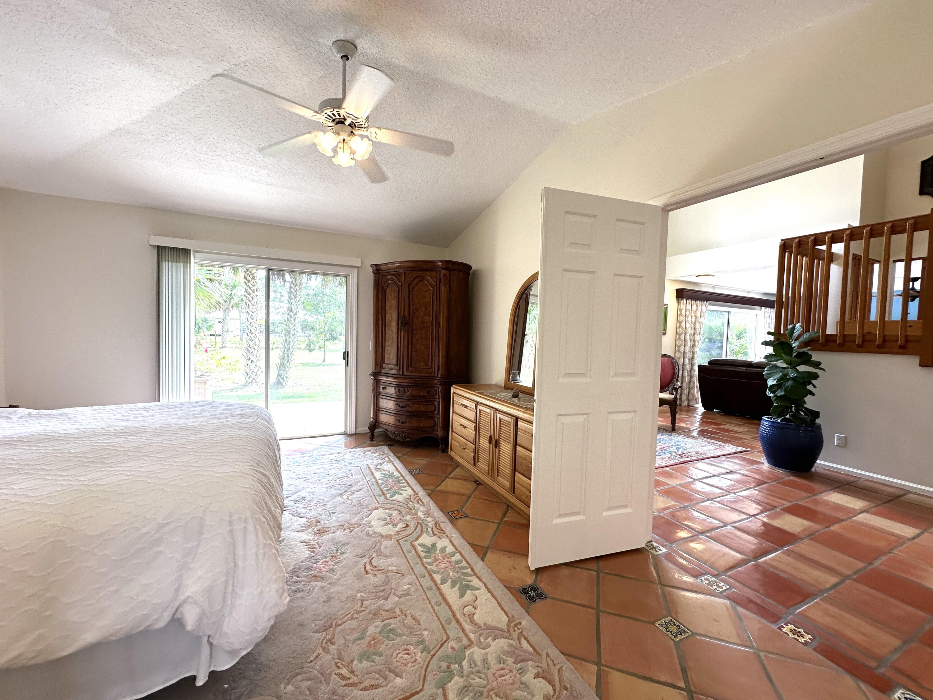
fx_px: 377
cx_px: 466
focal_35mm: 14
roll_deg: -2.9
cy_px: 350
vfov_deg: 85.7
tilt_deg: -2.3
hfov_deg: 102.1
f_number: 2.2
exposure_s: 1/120
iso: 125
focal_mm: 2.22
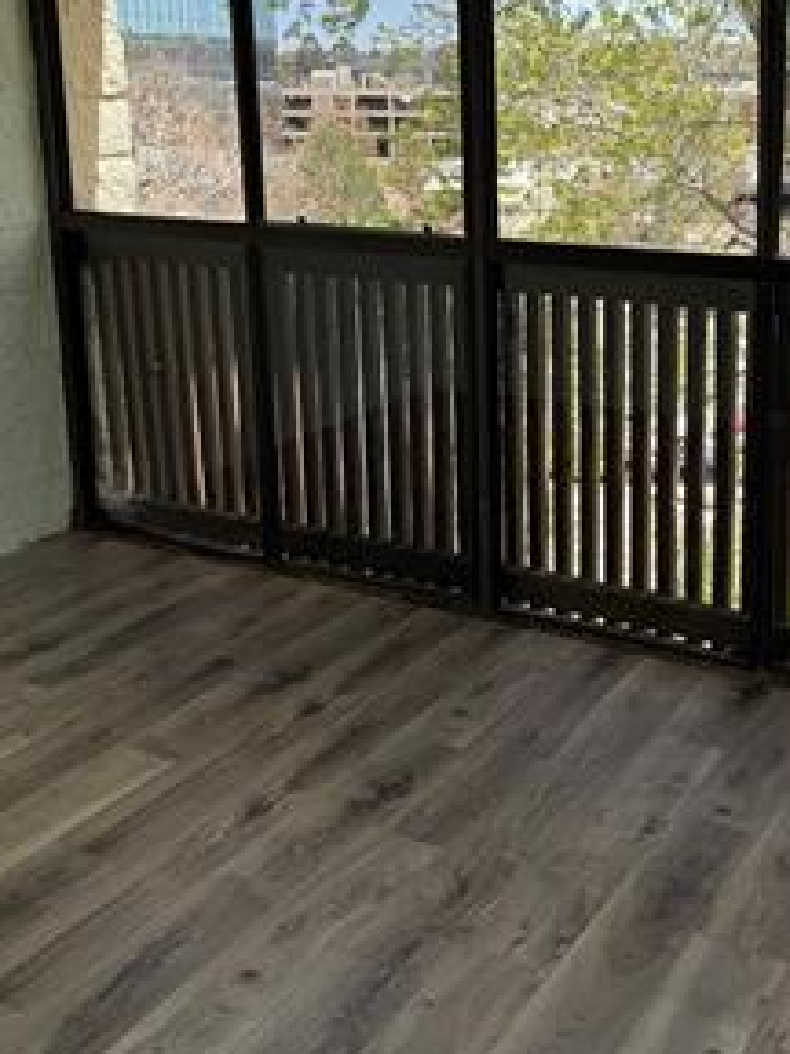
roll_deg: -1.0
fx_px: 1217
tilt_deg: -11.4
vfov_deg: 45.7
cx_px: 629
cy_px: 315
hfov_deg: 34.9
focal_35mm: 40
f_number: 1.78
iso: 80
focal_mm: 6.76
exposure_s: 1/1139
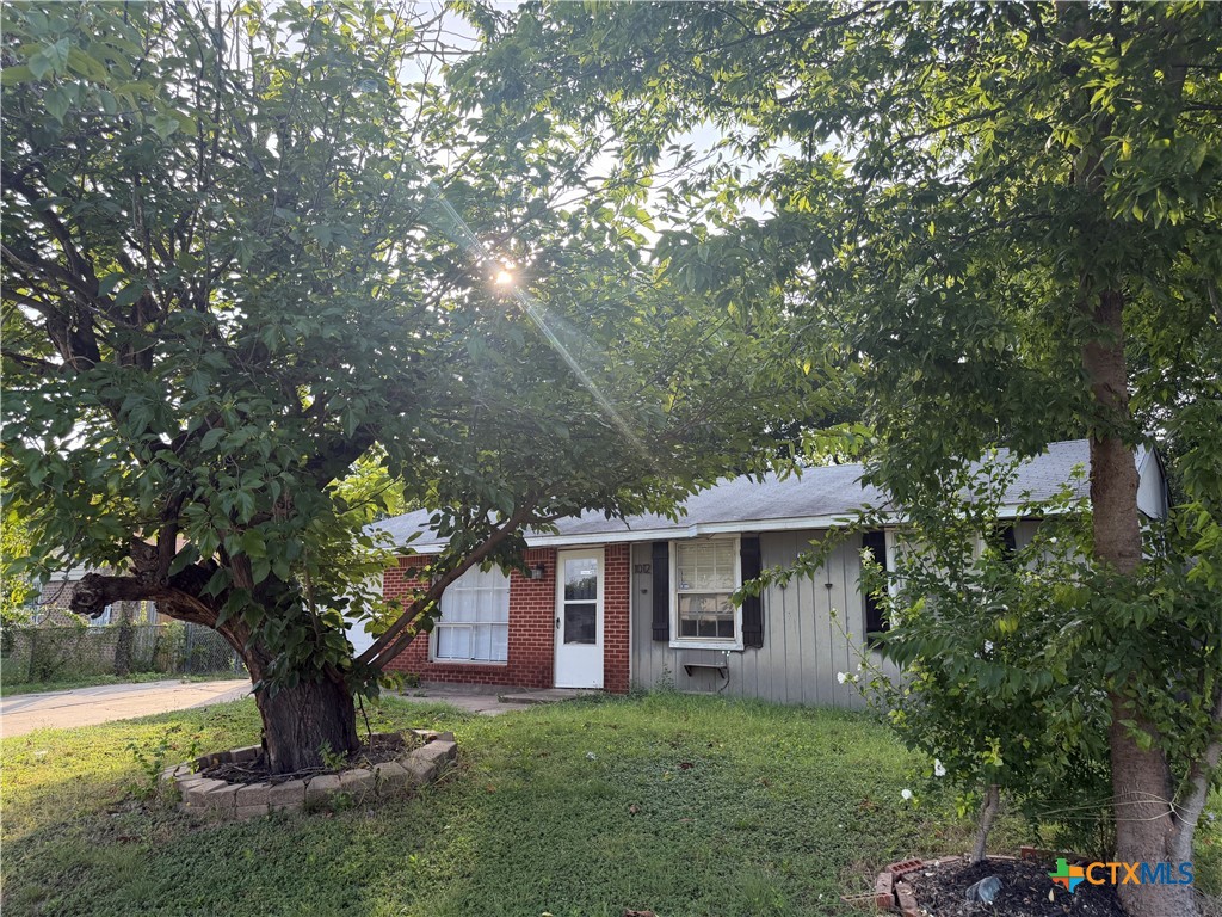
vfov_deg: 56.8
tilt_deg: +9.5
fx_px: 847
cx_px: 611
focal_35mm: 24
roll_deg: -1.4
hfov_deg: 71.6
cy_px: 458
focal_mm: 6.76
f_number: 1.78
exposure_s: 1/868
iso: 100
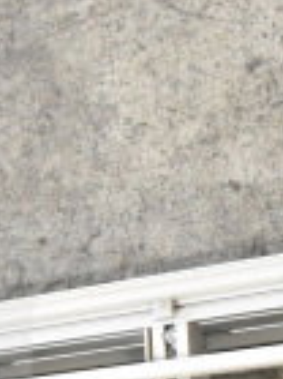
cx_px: -204
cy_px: 506
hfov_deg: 12.1
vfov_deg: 16.3
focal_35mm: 114
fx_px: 1245
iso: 6400
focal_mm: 18
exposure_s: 1/320
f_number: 9
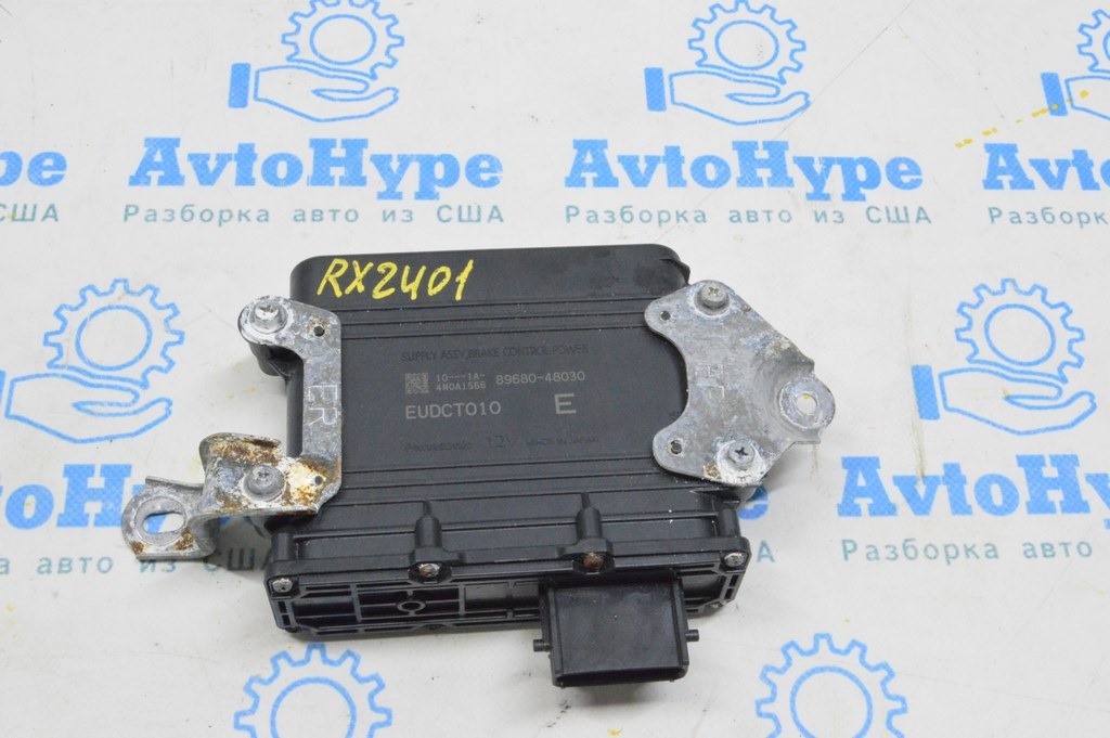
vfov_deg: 28.9
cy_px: 369
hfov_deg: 42.4
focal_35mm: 46
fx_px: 1433
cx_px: 555
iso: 6400
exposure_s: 1/20
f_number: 20
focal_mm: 31
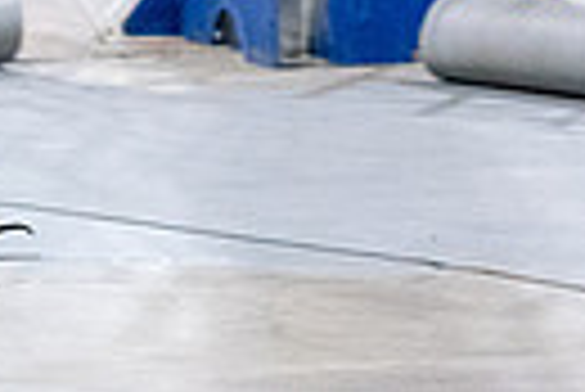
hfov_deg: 2.4
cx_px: 914
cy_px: -475
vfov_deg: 1.6
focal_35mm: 858
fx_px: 13958
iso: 6400
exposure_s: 1/320
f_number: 2.8
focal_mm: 192
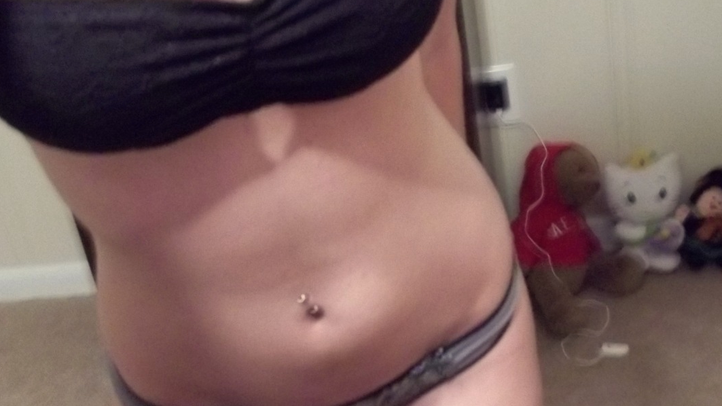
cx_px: 427
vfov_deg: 21.4
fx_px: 1072
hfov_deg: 37.1
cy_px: 171
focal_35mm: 56
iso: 364
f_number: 2.9
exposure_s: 1/8
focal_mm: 5.7
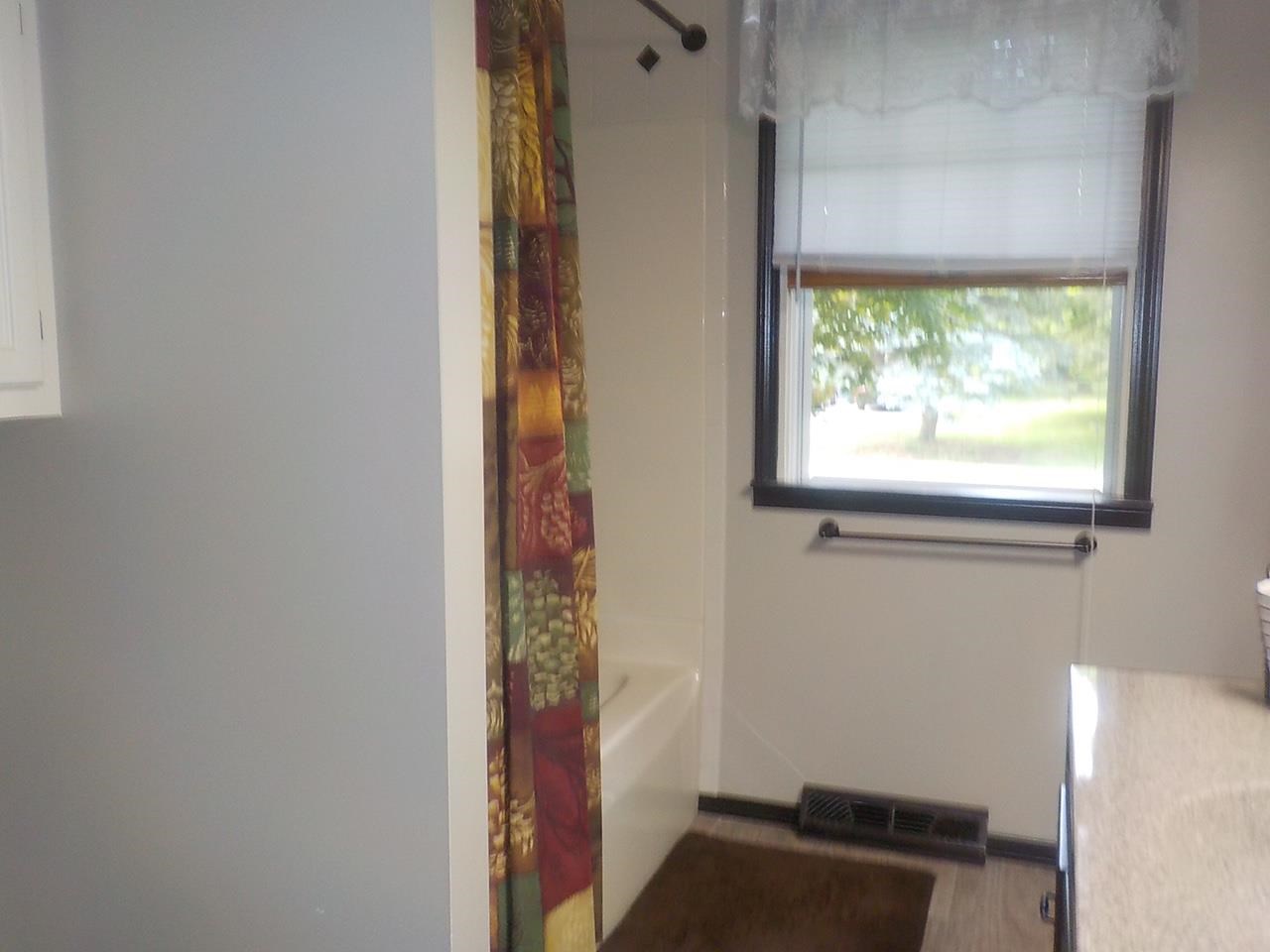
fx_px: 1101
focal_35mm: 30
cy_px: 476
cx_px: 635
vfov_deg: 46.8
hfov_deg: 60.0
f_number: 3.3
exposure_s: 1/30
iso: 250
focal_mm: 4.1
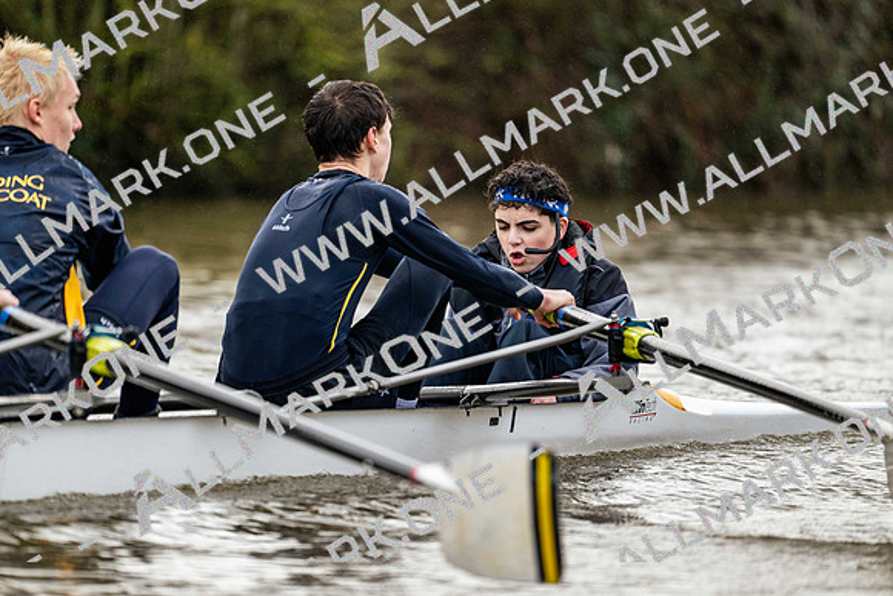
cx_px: 446
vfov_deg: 3.4
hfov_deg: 5.2
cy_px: 298
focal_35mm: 400
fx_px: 9924
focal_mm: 400
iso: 1250
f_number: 4.5
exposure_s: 1/1600
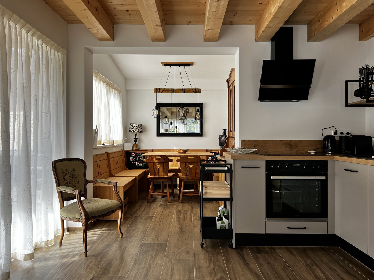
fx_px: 292
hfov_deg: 65.3
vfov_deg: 51.4
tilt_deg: +0.0
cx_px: 192
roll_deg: +0.3
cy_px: 138
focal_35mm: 27
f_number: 1.5
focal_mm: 5.7
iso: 50
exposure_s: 1/414
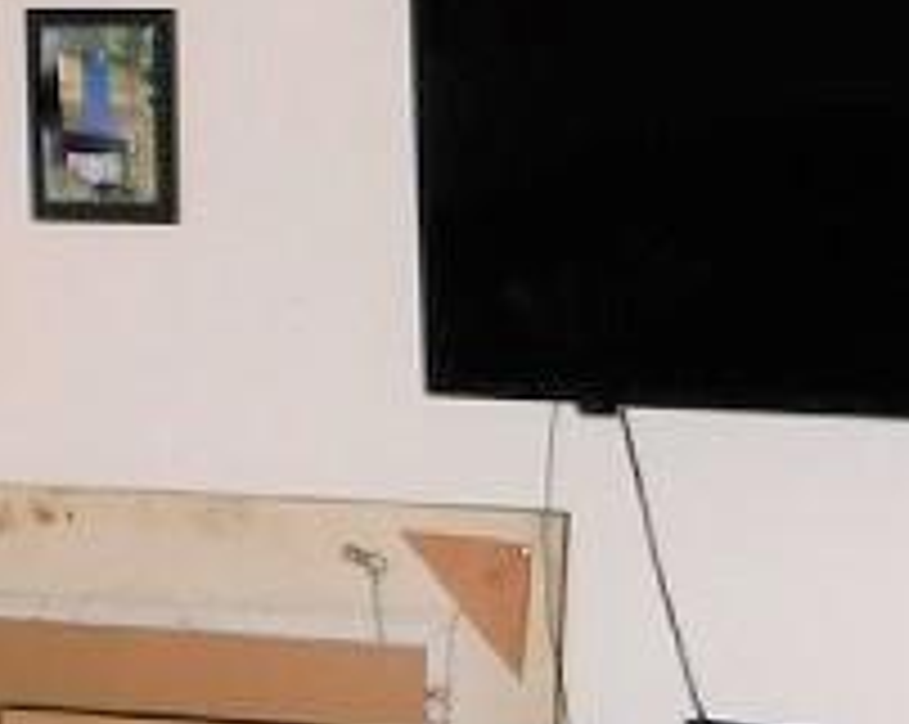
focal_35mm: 114
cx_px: 783
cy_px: 1052
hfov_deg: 16.7
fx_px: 3062
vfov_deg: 12.9
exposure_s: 1/30
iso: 200
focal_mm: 4
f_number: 3
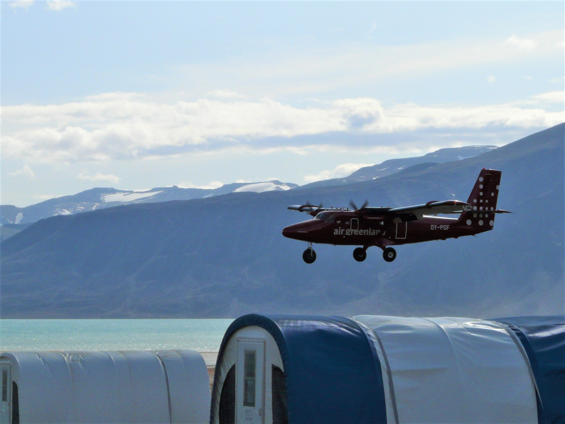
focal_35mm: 113
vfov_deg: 13.1
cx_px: 282
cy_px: 212
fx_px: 1844
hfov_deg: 17.4
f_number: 8
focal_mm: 14.7
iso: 100
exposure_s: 1/640
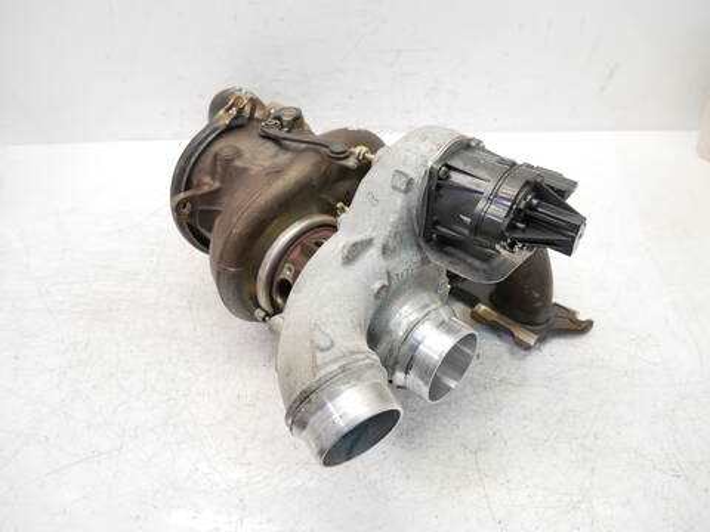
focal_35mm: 24
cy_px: 266
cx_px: 355
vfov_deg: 56.8
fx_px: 492
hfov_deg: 71.6
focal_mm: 12
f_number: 3.5
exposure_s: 1/60
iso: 640
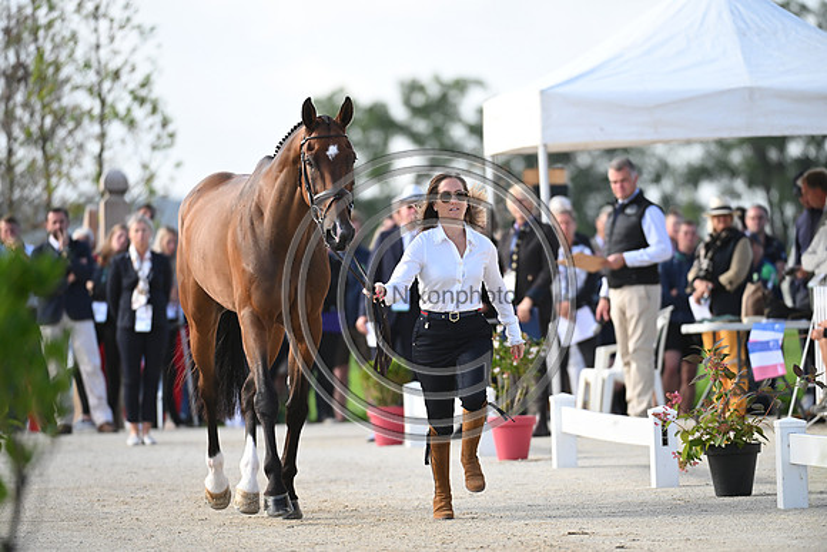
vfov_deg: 4.0
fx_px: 7812
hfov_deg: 6.1
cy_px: 276
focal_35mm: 340
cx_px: 414
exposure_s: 1/1600
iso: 1000
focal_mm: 340
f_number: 5
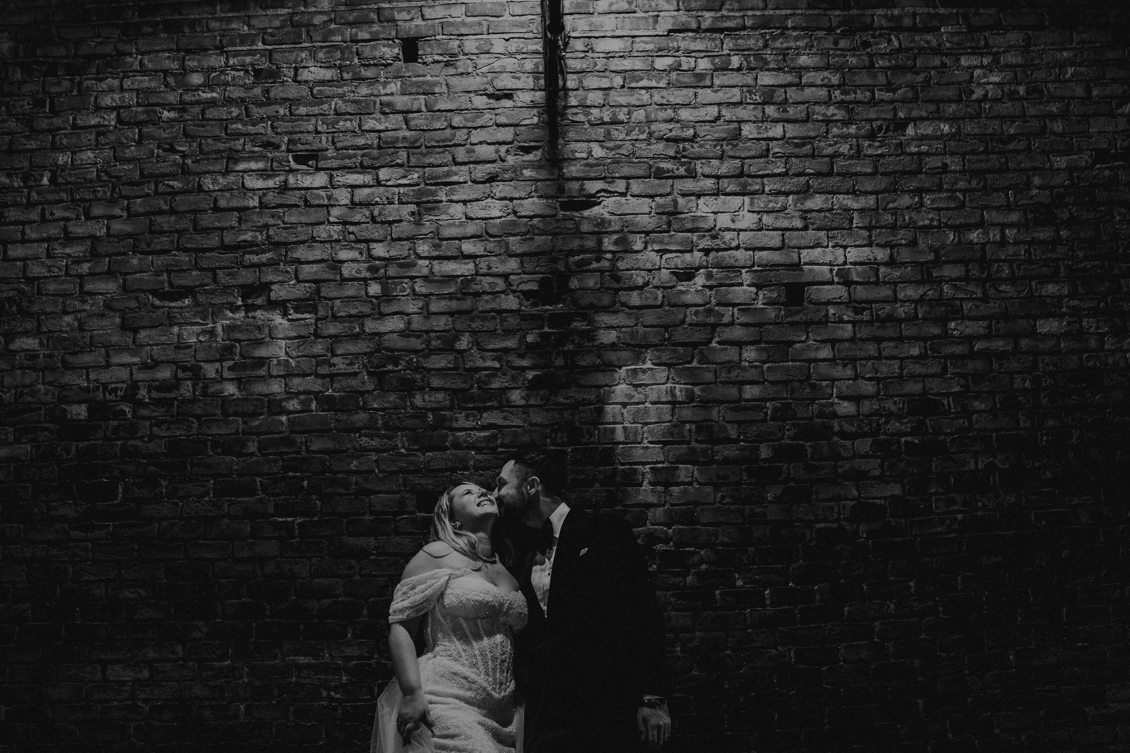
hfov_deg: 54.4
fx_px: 1099
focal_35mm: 35
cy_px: 376
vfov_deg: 37.9
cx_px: 565
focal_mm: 35
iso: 1000
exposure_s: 1/640
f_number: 1.4
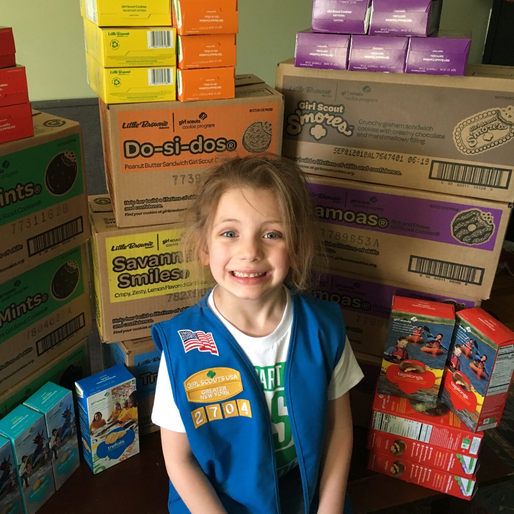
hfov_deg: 46.9
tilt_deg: -28.2
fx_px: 588
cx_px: 205
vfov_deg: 47.2
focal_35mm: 35
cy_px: 263
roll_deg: -0.3
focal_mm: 4.15
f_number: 2.2
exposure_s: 1/30
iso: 200
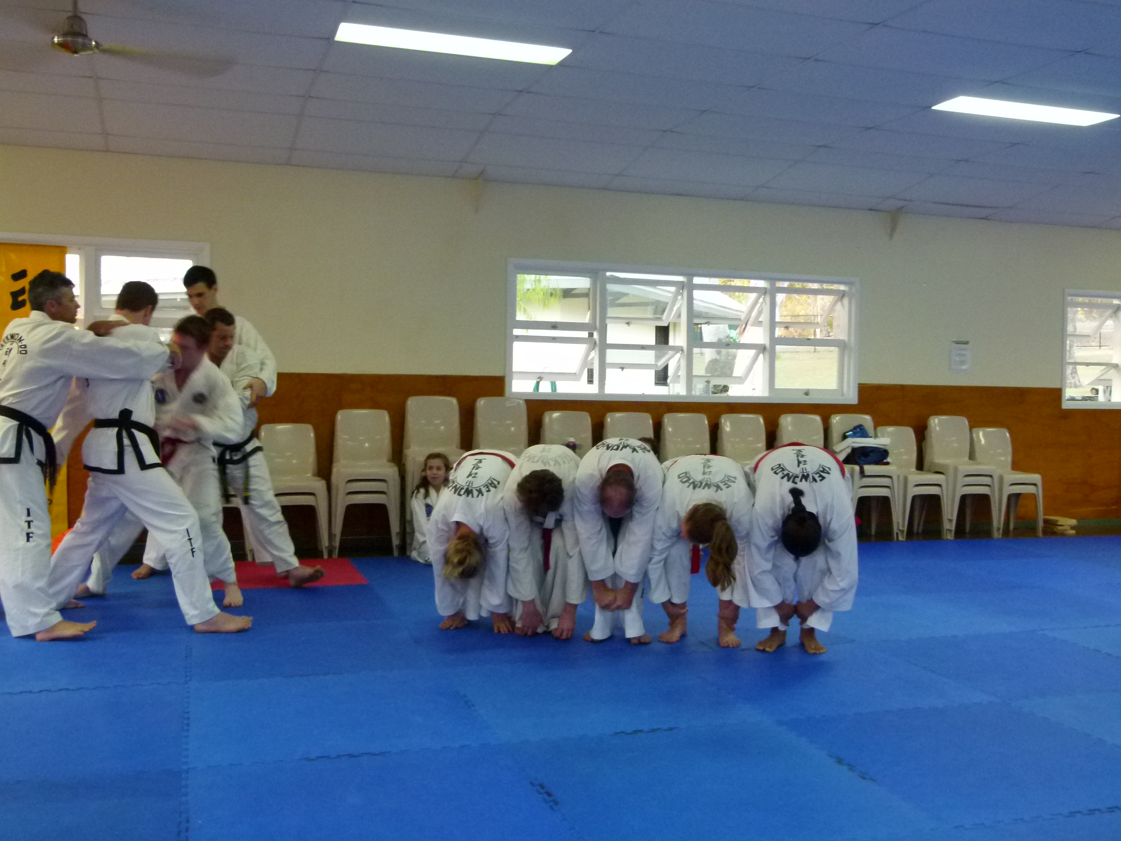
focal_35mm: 34
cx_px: 560
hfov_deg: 54.0
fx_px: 1101
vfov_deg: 41.8
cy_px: 420
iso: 400
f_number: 3
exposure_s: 1/30
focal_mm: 6.1
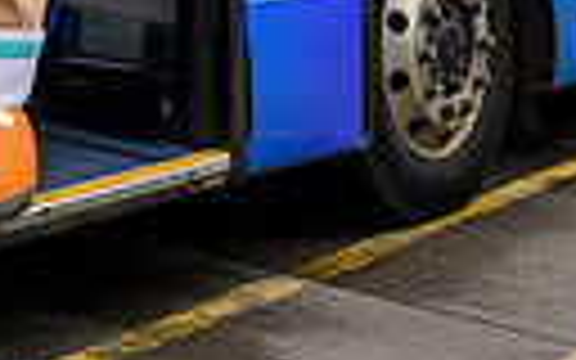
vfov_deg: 12.1
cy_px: -513
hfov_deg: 24.0
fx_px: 1350
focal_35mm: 86
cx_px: 220
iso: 1250
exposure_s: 1/500
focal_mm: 24
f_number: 4.5
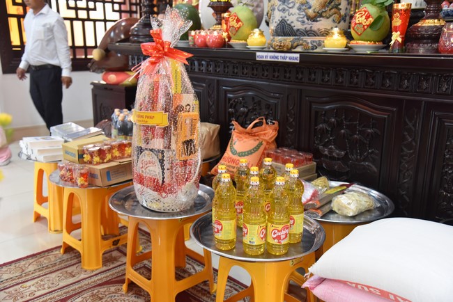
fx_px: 478
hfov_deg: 50.7
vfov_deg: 35.1
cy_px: 151
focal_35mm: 38
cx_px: 226
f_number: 4
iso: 2800
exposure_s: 1/60
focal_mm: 38
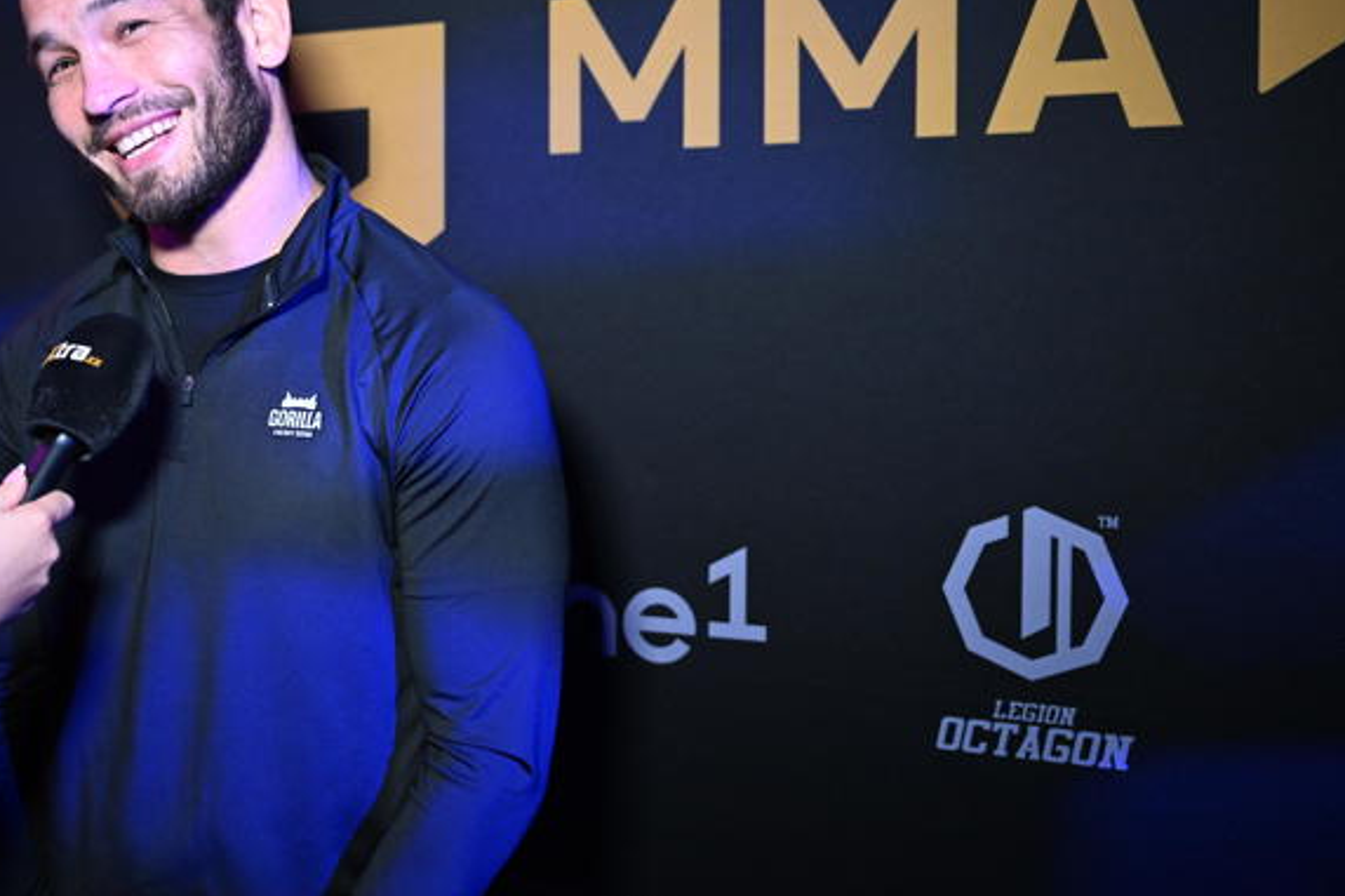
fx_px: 1330
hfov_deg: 53.3
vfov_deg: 37.1
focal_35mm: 36
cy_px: 365
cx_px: 548
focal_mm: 29.5
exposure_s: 1/125
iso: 4000
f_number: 2.8
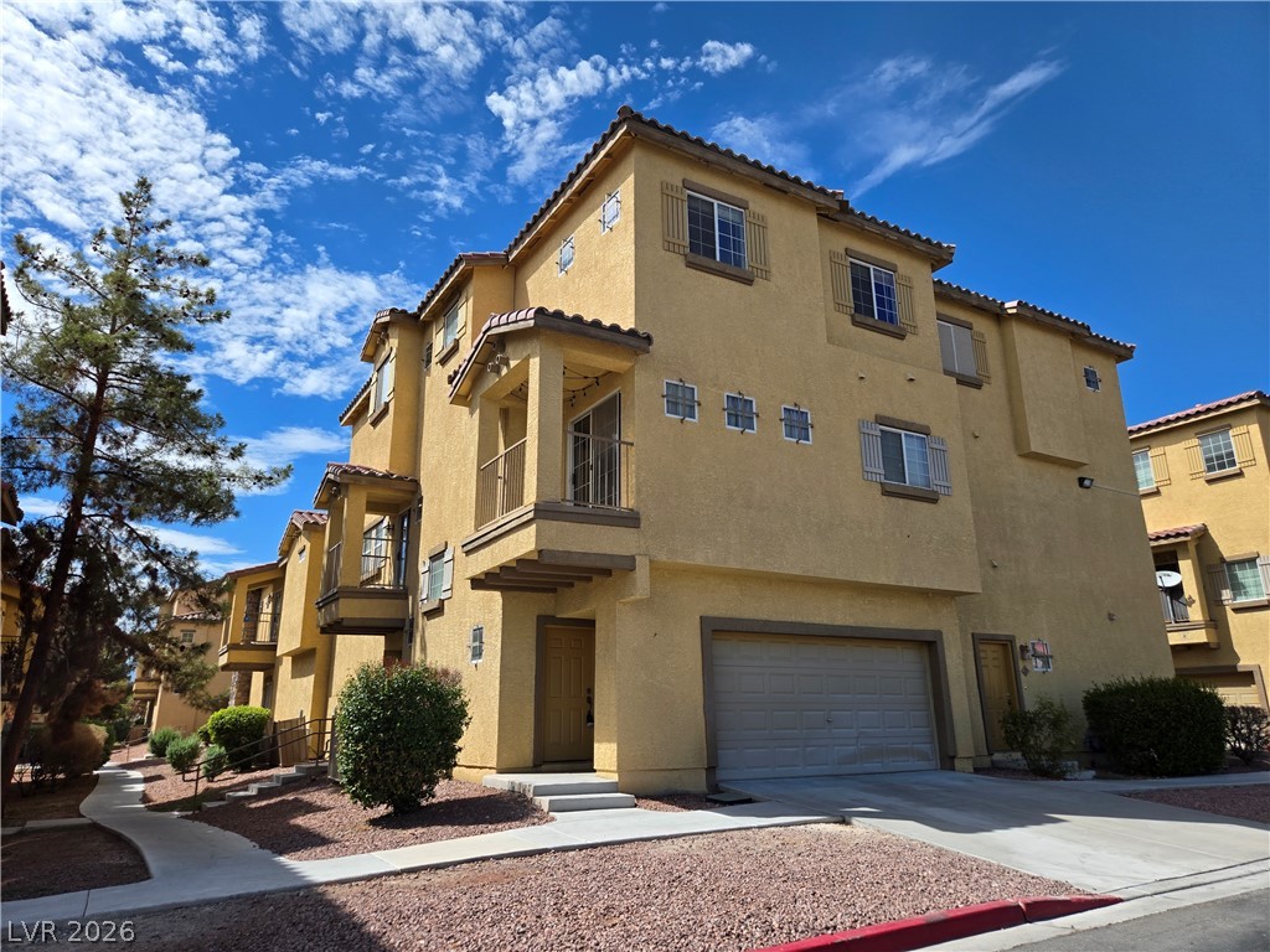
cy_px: 476
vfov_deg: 58.9
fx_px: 844
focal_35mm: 23
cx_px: 635
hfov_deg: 73.9
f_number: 1.8
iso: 40
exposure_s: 1/2921
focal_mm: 5.4
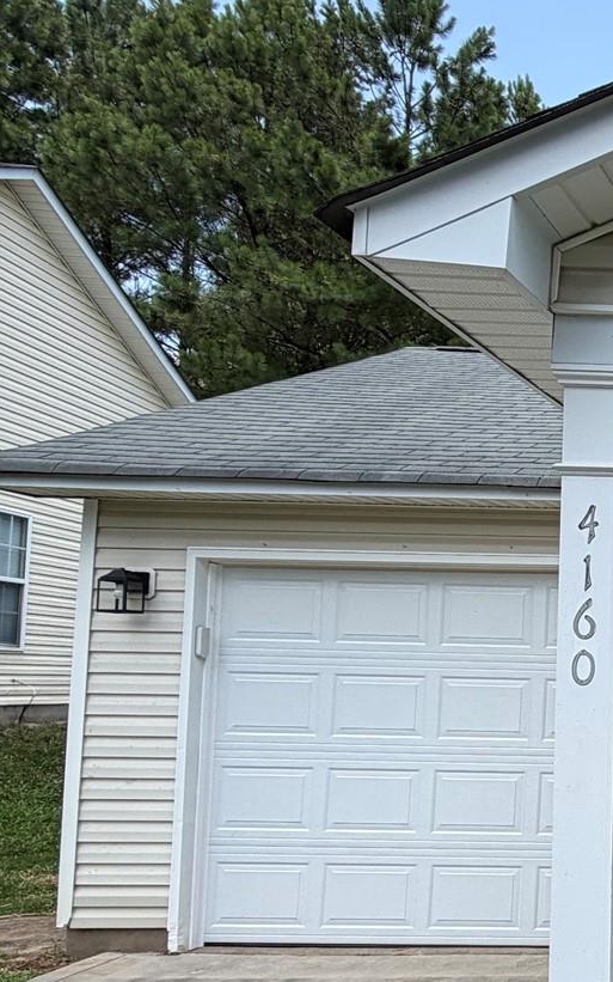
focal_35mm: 37
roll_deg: +0.2
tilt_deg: +3.5
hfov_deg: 24.2
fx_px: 989
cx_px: 987
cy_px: 630
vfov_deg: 52.0
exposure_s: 1/770
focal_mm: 2.22
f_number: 2.2
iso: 32
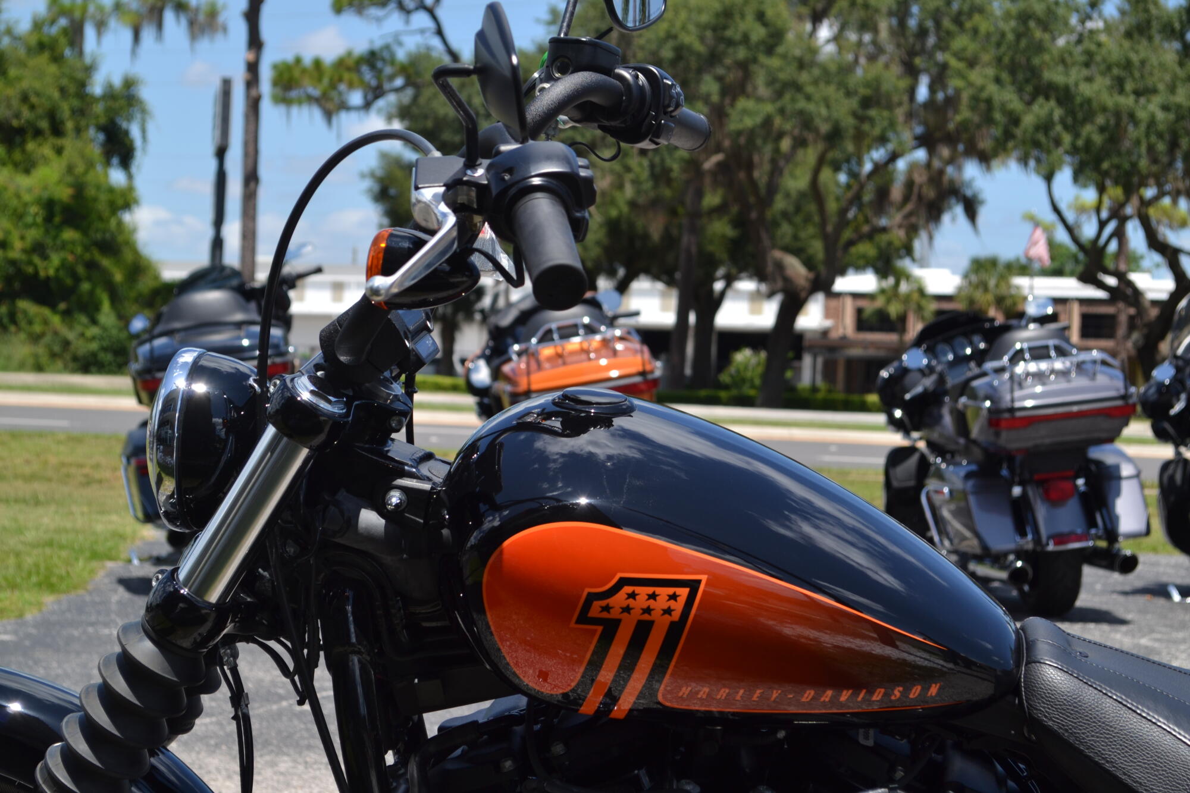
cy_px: 396
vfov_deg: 16.6
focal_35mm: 82
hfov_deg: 24.6
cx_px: 595
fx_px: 2727
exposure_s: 1/250
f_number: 8
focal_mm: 55
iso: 100
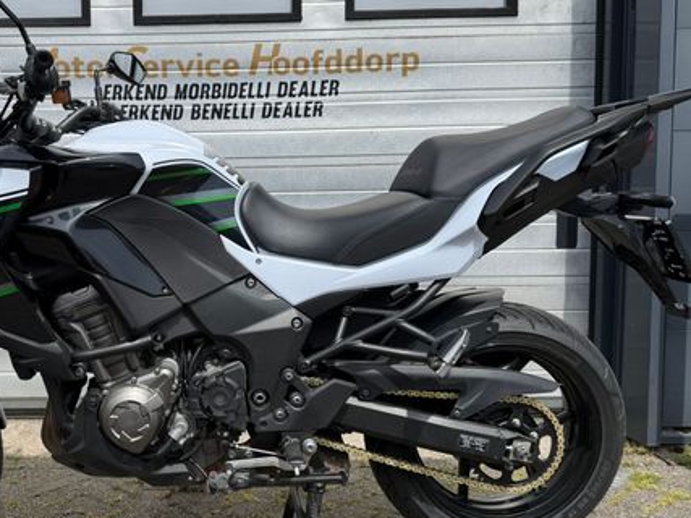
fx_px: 718
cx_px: 201
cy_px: 272
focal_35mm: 36
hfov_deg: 49.9
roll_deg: -0.5
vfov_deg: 39.6
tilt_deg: -3.2
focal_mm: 6.76
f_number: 1.78
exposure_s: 1/4975
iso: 80
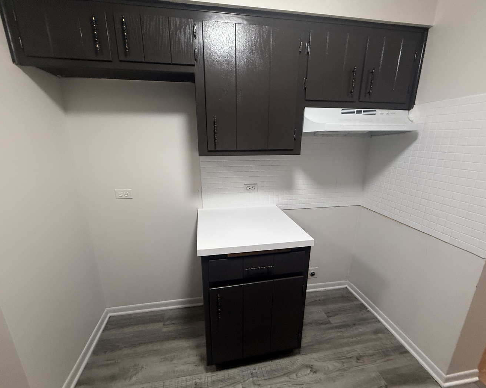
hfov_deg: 96.8
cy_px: 197
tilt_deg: -10.2
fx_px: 216
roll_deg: +1.9
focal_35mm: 15
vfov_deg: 84.0
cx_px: 240
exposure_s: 1/120
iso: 320
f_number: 2.2
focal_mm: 2.22
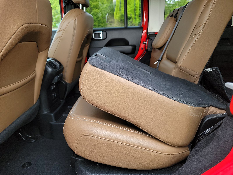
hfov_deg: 71.6
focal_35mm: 24
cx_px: 116
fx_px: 162
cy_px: 88
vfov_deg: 56.8
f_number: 1.8
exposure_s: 1/59
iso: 81
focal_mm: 6.7
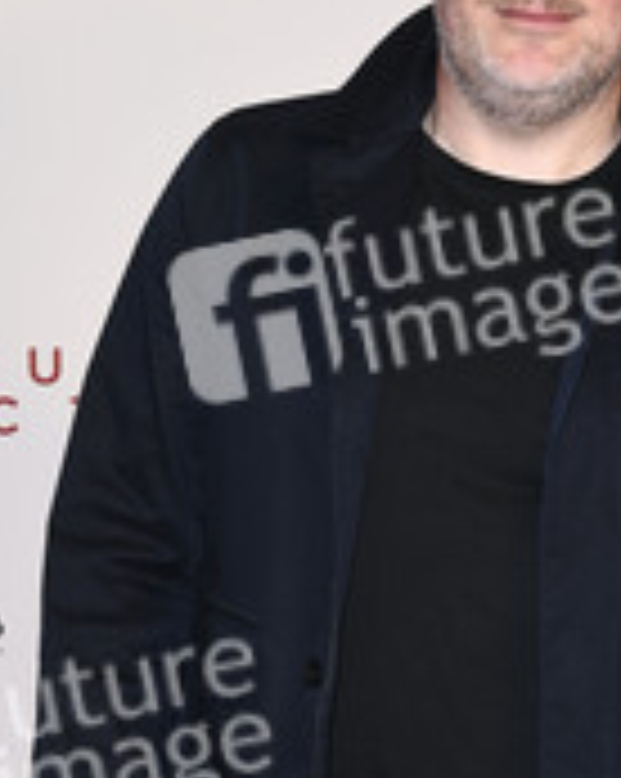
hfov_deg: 10.1
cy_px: 522
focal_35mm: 152
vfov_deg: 12.7
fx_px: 3498
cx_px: 531
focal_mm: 70
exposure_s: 1/320
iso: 640
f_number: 6.3
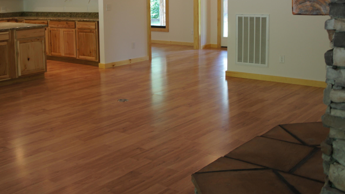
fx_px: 403
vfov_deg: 26.8
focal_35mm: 44
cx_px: 138
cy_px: 50
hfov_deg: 46.1
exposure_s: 1/40
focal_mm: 22
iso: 250
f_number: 4
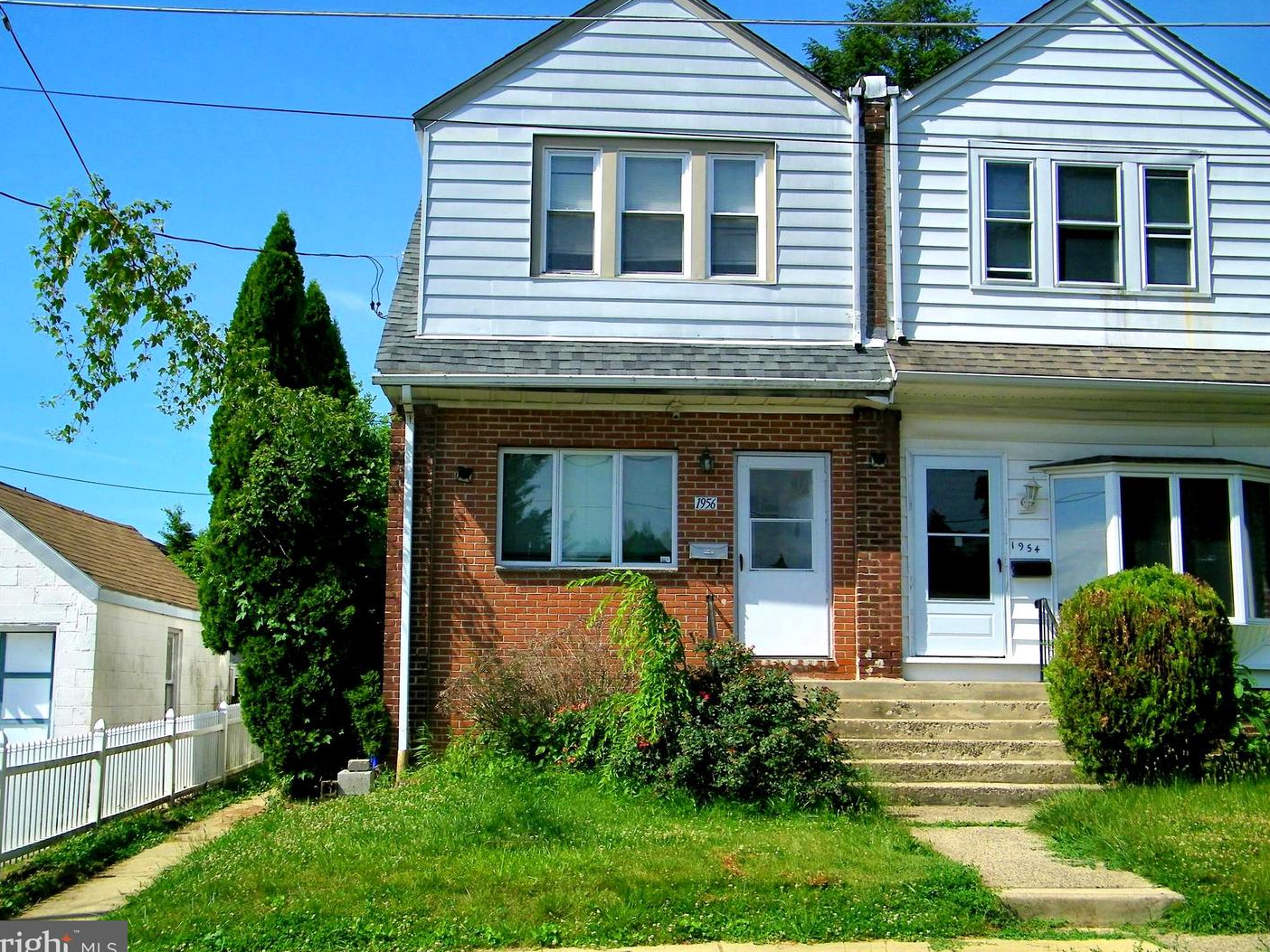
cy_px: 485
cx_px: 620
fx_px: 1468
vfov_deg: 36.0
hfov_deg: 46.8
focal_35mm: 40
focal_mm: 6.9
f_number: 7.6
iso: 80
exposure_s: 1/400
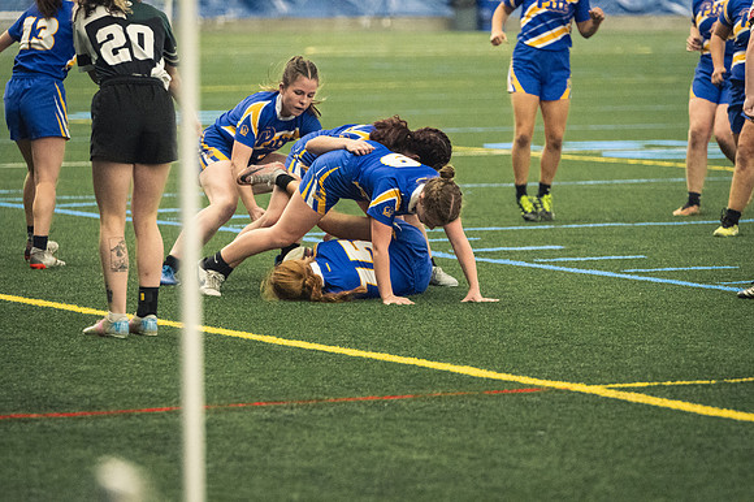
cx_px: 377
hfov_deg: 8.9
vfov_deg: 5.9
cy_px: 251
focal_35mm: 232
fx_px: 4856
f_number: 2.8
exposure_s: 1/500
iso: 12800
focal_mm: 155
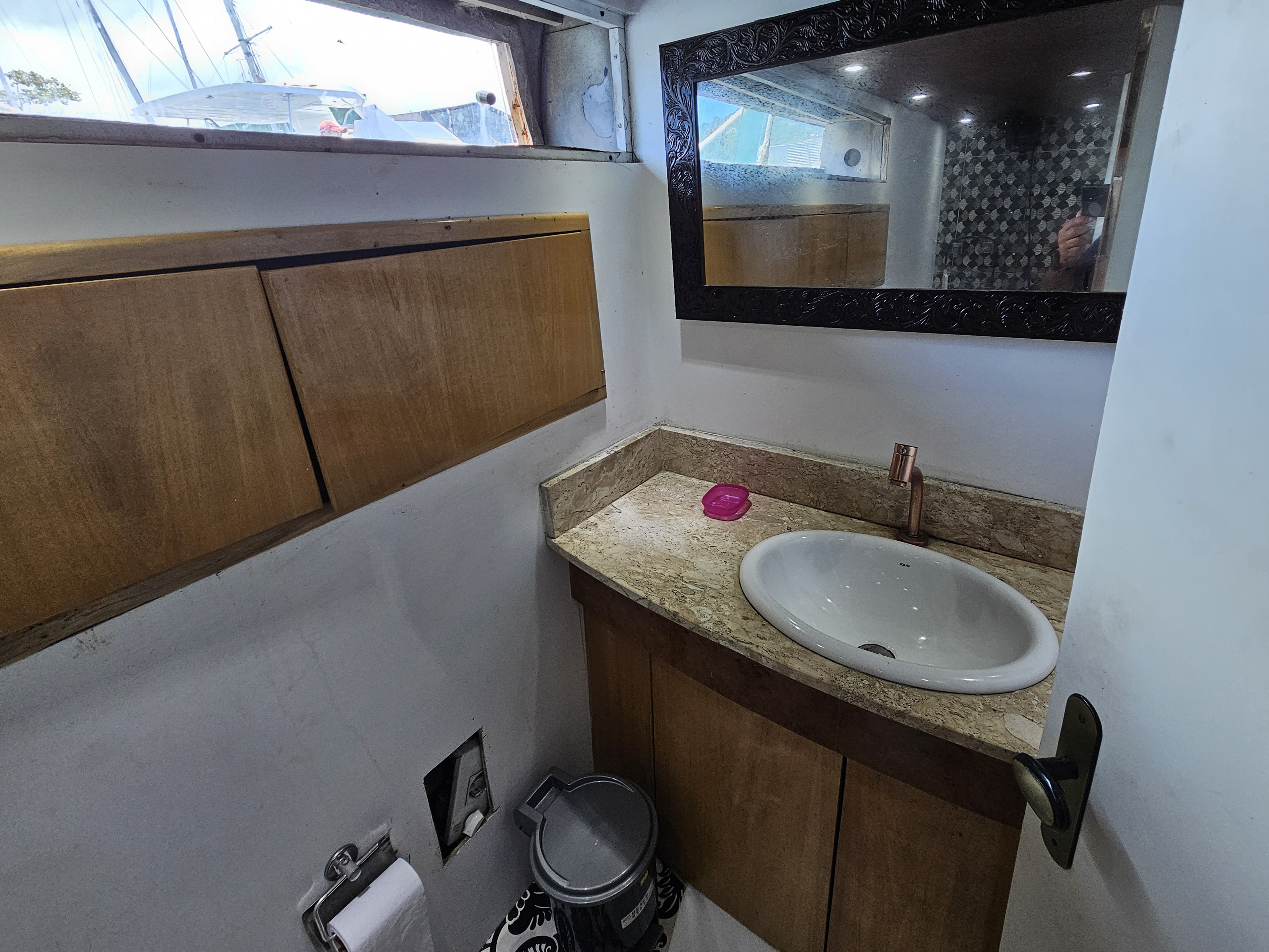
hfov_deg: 106.2
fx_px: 477
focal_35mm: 13
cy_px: 476
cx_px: 634
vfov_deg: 89.9
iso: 64
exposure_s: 1/120
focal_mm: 2.2
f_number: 2.2
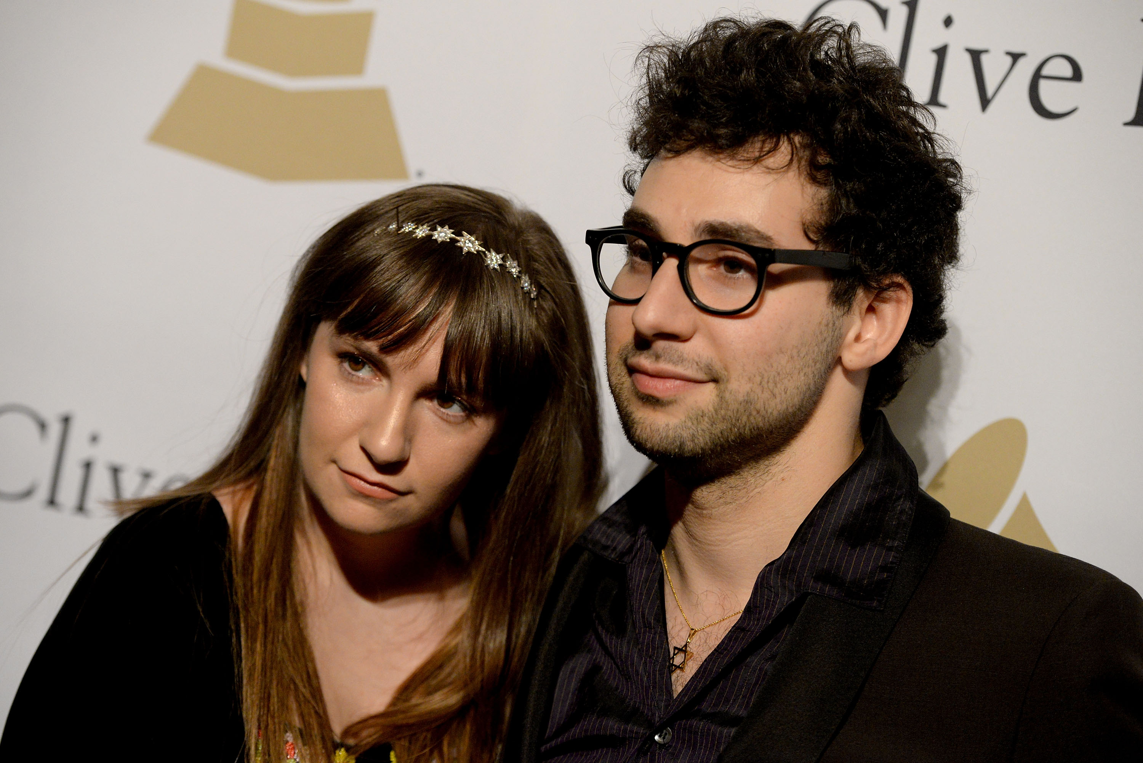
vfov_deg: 11.8
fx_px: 3684
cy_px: 382
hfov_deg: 17.6
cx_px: 572
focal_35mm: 116
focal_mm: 116
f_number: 5
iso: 3200
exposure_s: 1/400
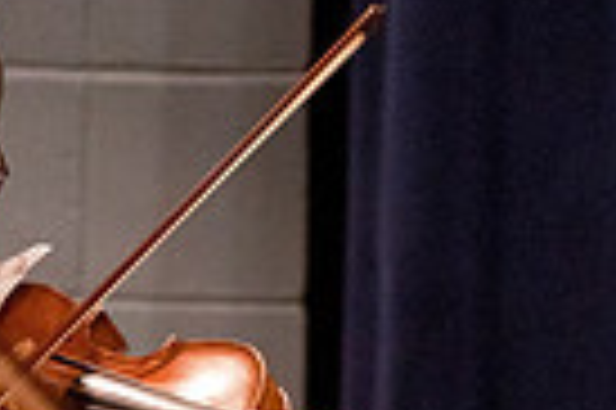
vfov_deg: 1.6
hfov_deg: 2.4
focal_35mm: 856
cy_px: 511
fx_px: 14631
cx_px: 701
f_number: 4
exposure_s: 1/50
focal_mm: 135
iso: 1600
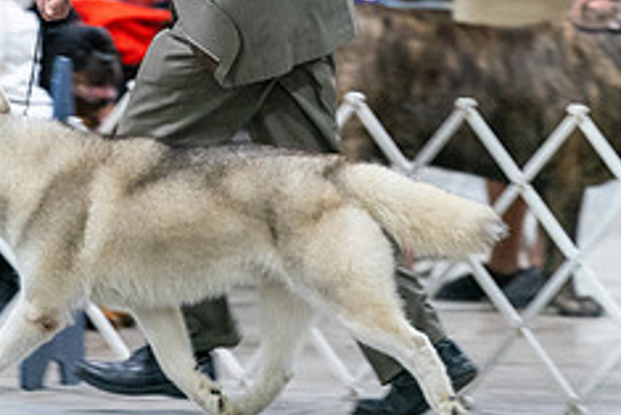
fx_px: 8509
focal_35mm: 493
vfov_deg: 2.8
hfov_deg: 4.2
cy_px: 57
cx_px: 103
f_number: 3.5
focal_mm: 200
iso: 6400
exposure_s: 1/200
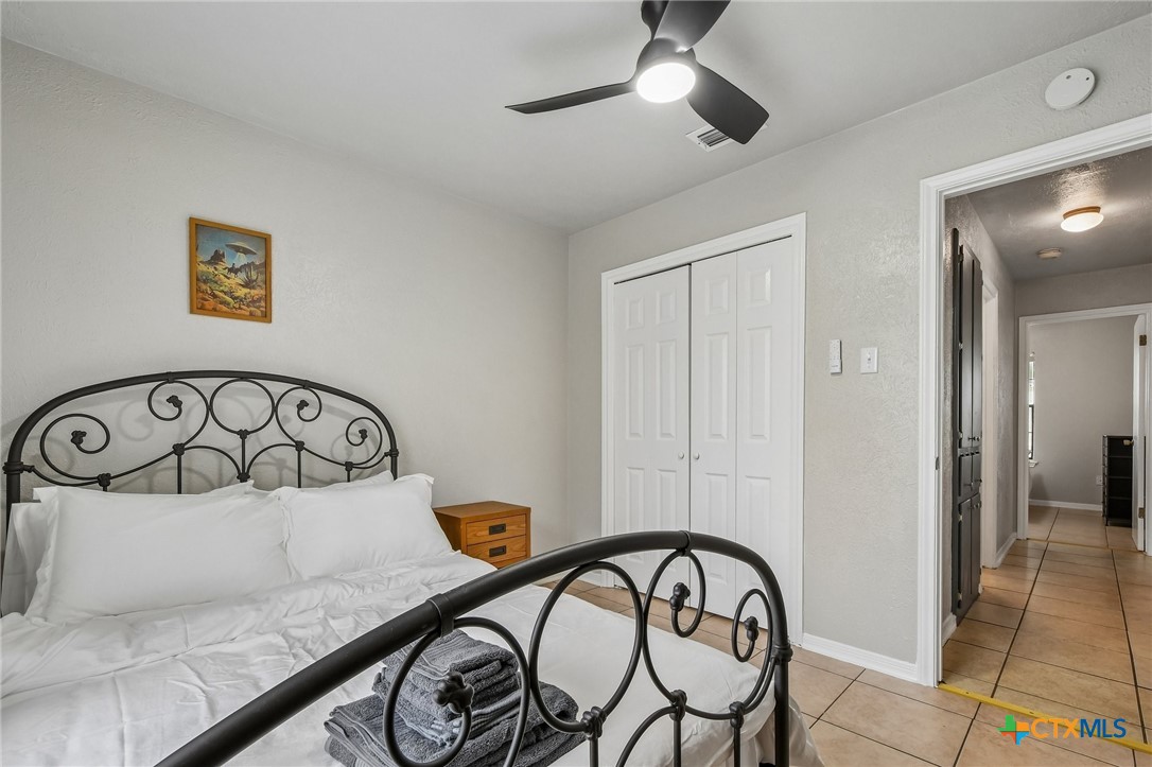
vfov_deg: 77.3
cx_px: 576
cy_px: 384
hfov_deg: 100.4
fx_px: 480
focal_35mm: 15
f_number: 8
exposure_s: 1/40
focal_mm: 10
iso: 400
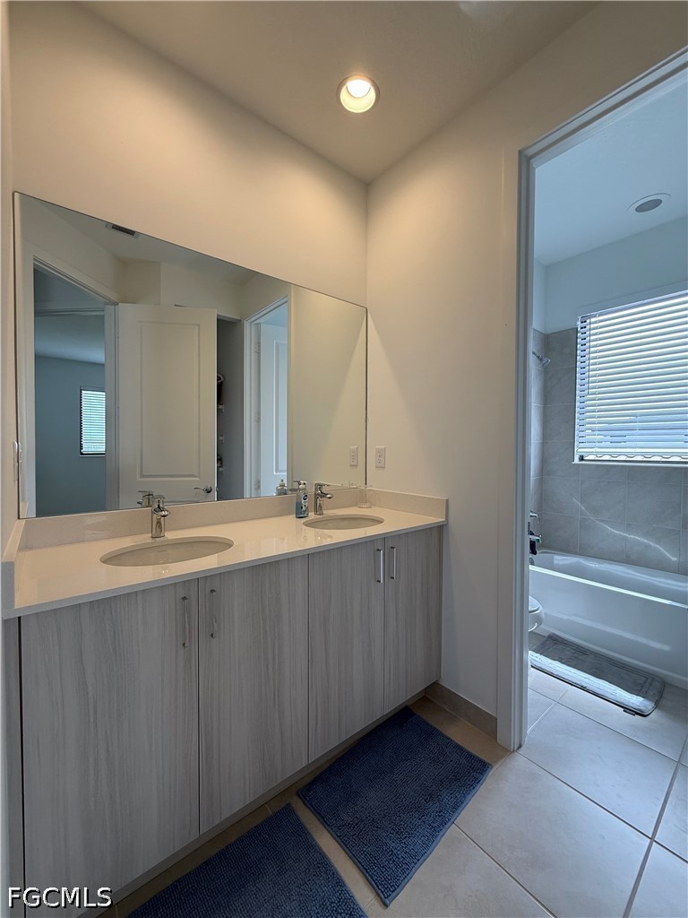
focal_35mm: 14
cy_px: 459
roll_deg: -0.9
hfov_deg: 85.7
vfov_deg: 102.1
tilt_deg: -0.7
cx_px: 344
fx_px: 371
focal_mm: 2.22
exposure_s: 1/120
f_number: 2.2
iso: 100
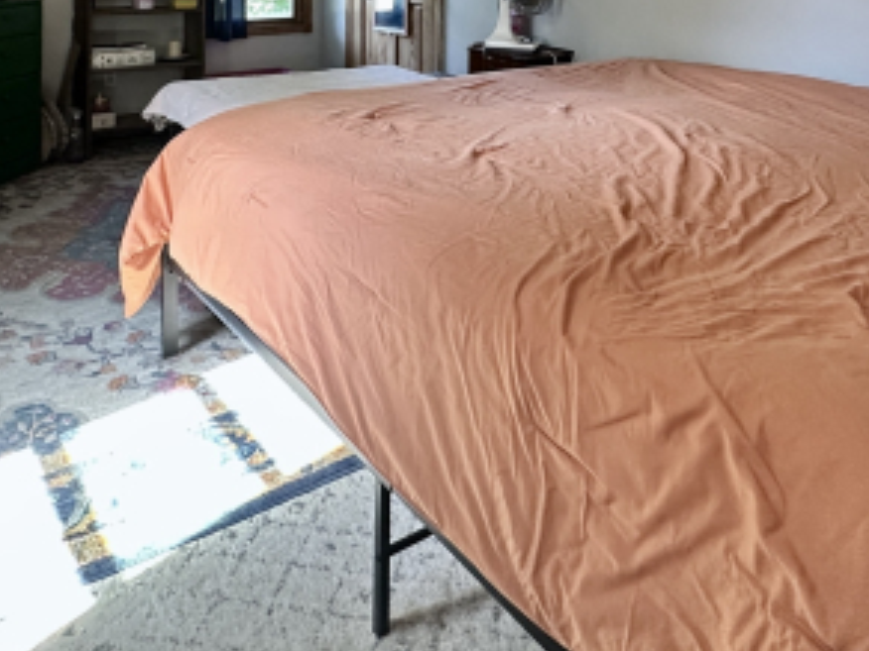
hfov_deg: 56.6
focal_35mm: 32
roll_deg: -0.4
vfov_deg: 37.7
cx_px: 368
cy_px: -48
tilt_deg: -0.1
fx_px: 803
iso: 250
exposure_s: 1/99
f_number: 2.2
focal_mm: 2.22
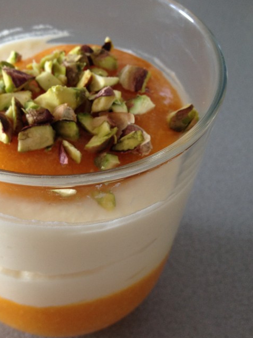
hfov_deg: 25.8
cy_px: 200
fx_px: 546
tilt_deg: -52.5
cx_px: 64
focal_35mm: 56
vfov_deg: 34.3
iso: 50
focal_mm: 4.28
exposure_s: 1/30
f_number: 2.4
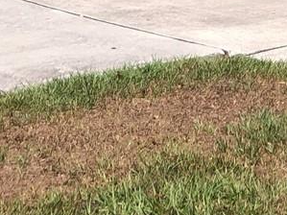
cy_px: -231
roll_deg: -1.7
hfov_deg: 12.3
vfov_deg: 9.2
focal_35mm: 150
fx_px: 1243
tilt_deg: +0.1
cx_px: 475
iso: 20
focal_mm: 3.99
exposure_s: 1/2024
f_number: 1.8
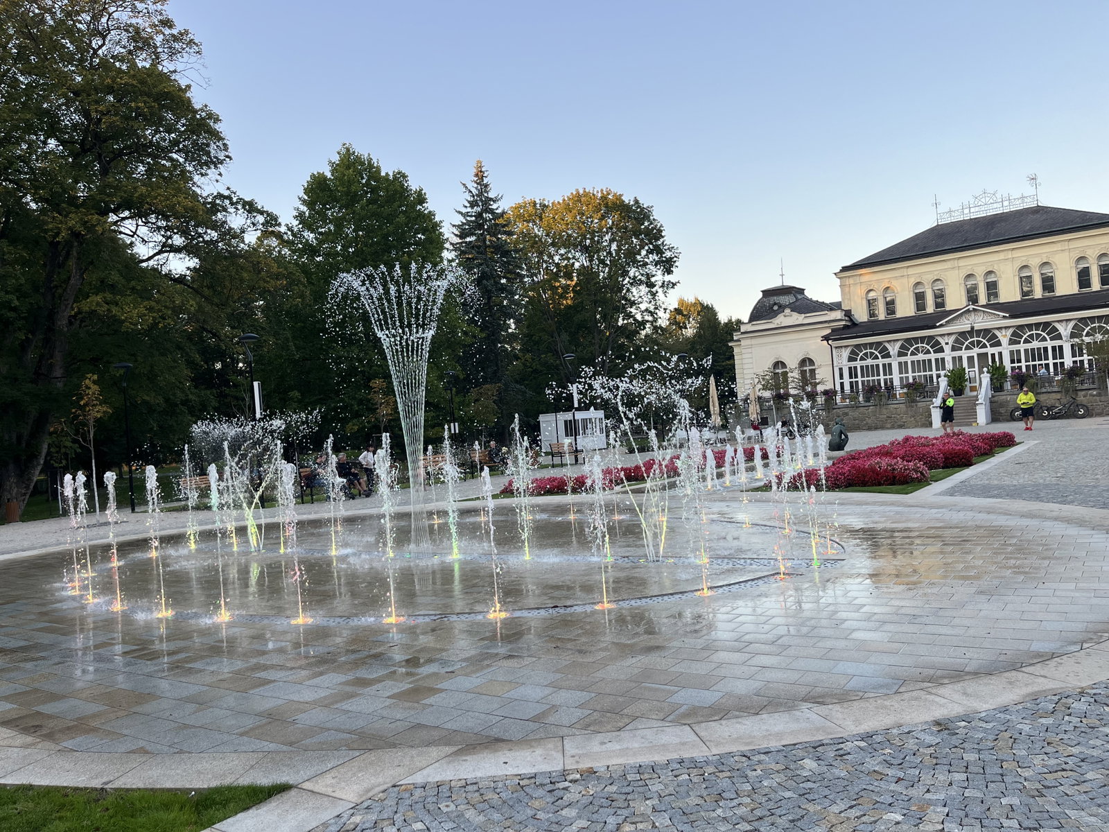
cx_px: 554
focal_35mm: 26
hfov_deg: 67.3
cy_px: 416
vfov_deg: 53.1
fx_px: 833
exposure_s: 1/358
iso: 50
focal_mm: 5.1
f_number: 1.6
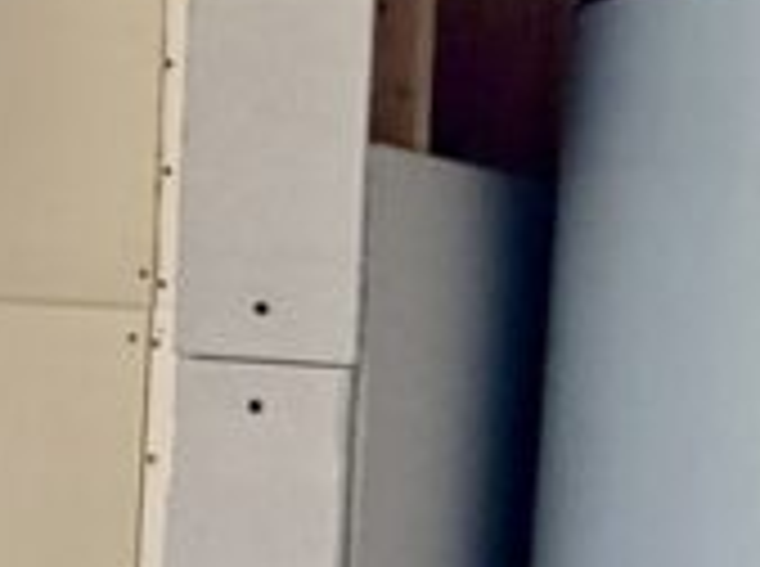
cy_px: 364
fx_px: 1862
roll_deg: -1.4
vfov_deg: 17.3
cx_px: -171
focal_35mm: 85
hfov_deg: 21.3
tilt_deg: -3.1
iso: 250
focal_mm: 2.22
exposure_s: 1/120
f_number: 2.2
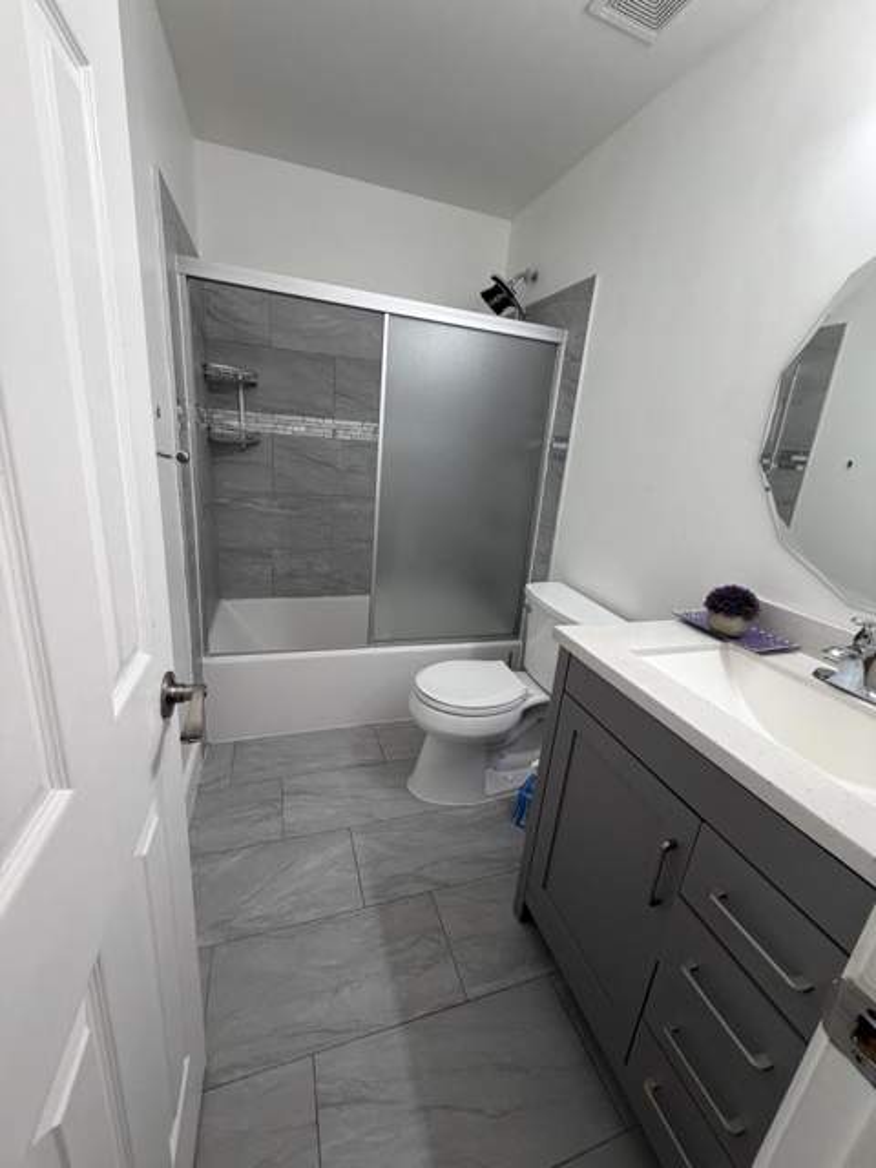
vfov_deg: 102.1
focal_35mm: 14
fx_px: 472
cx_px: 438
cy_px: 584
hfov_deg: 85.7
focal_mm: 2.22
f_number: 2.2
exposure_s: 1/120
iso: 320
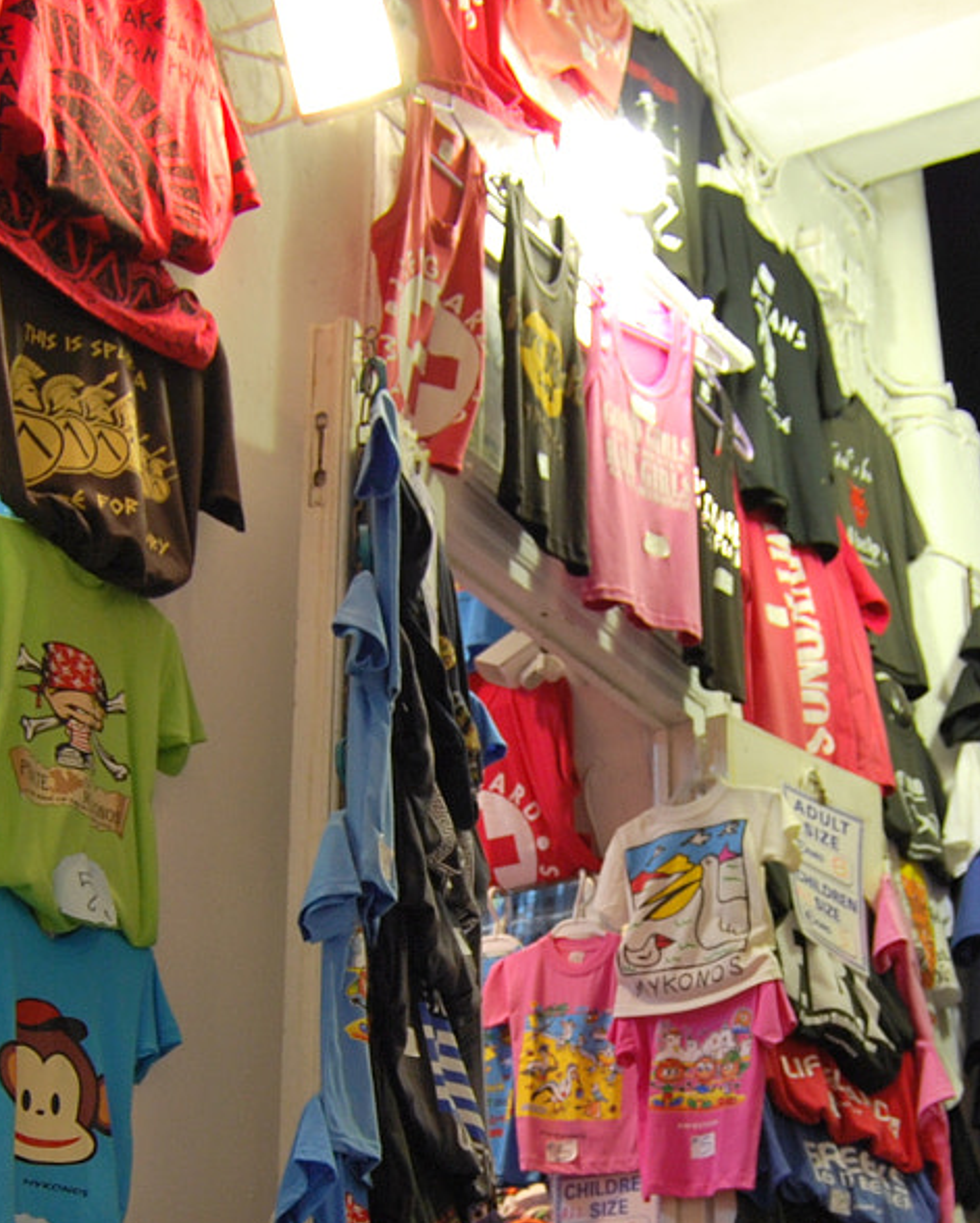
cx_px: 570
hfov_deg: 22.2
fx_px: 2500
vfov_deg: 27.0
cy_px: 952
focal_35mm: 69
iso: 250
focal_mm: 18
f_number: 3.5
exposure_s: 1/30
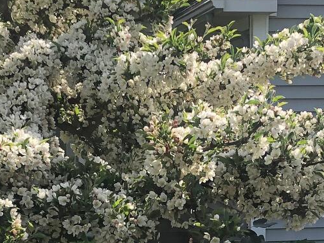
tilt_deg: -9.1
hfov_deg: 17.6
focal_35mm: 112
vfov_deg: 12.9
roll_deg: -0.5
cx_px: 193
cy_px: 294
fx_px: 1048
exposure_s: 1/1033
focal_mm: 3.99
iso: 20
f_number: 1.8
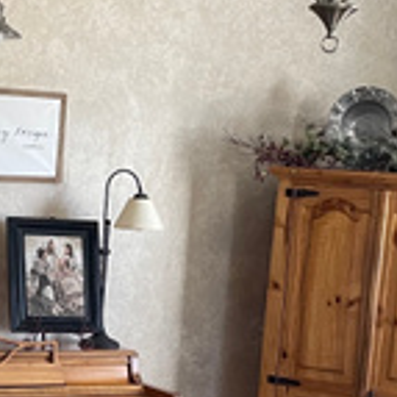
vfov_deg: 16.8
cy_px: 325
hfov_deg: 16.7
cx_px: 67
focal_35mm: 103
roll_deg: -2.7
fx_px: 1336
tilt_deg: -5.6
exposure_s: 1/94
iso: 125
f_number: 1.6
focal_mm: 4.2
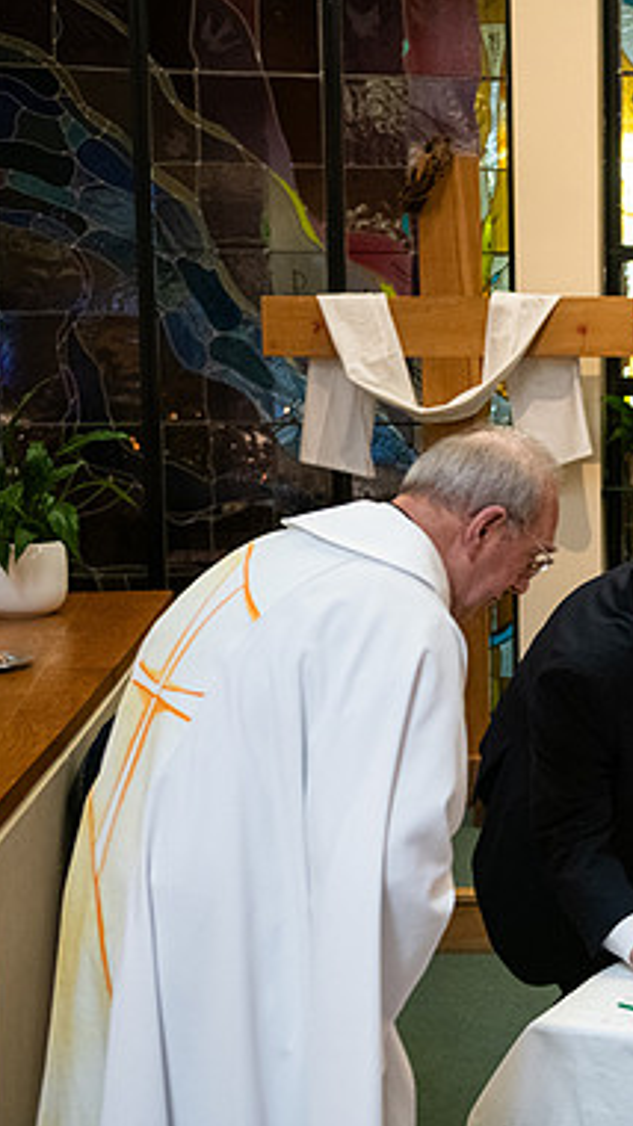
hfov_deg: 17.1
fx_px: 2001
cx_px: 772
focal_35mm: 67
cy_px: 563
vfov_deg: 31.4
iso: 1600
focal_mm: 42
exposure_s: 1/160
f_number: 3.5
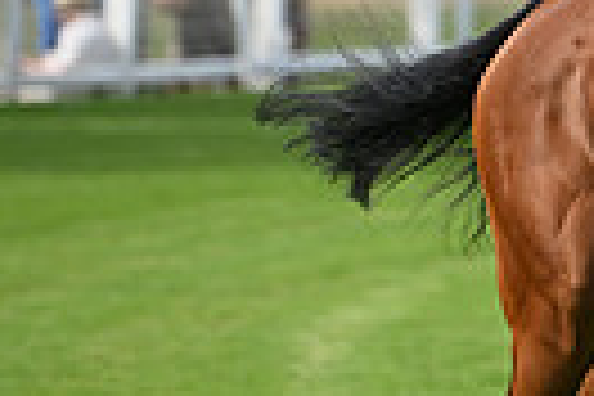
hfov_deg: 2.3
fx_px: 14552
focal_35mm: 882
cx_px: 1228
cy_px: 101
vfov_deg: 1.6
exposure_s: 1/1600
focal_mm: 200
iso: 400
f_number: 4.5
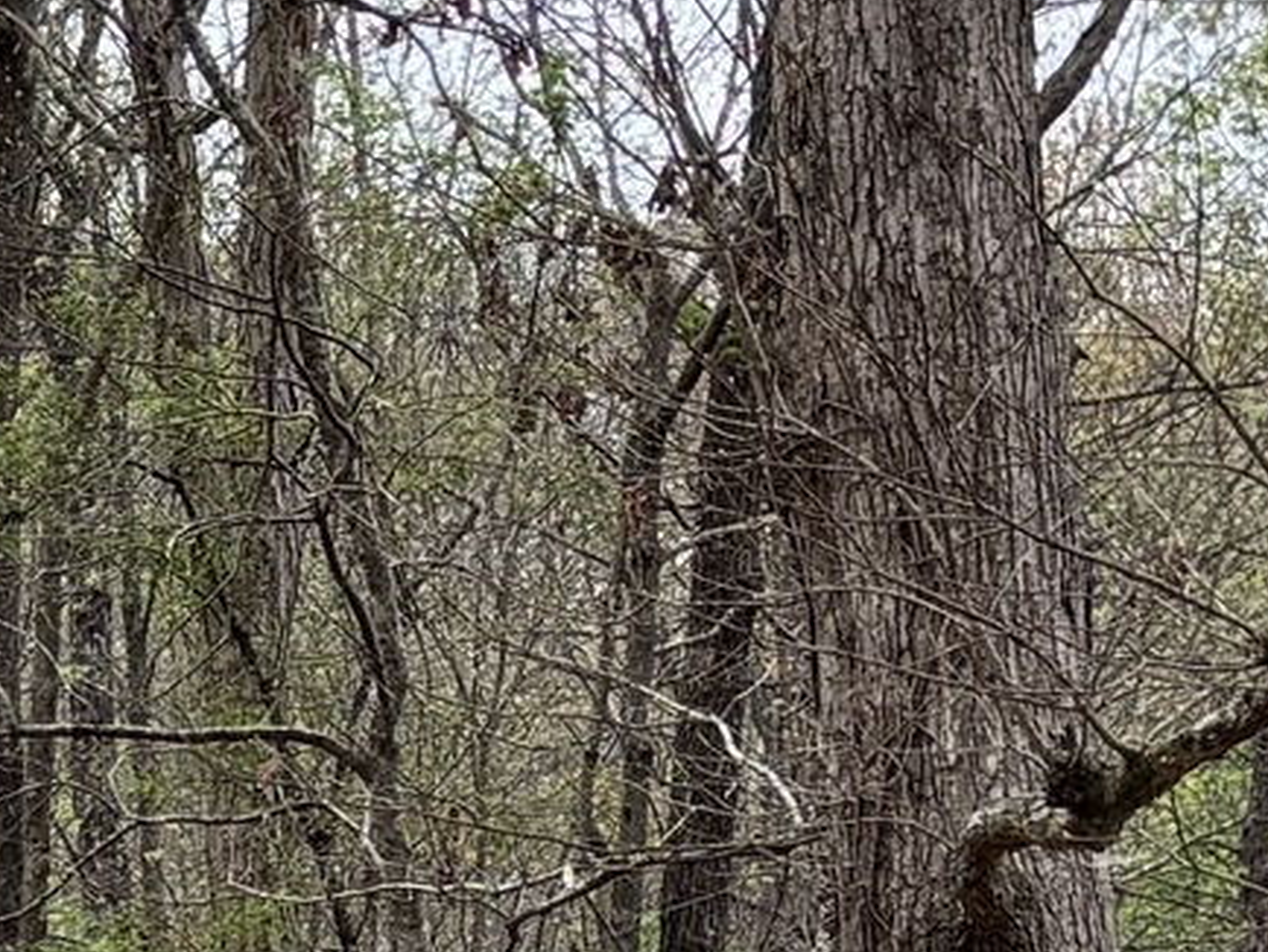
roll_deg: +1.7
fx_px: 6744
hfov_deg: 10.2
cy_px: 1355
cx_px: -885
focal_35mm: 184
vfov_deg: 7.9
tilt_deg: -2.0
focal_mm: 5.96
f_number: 1.6
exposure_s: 1/433
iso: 50
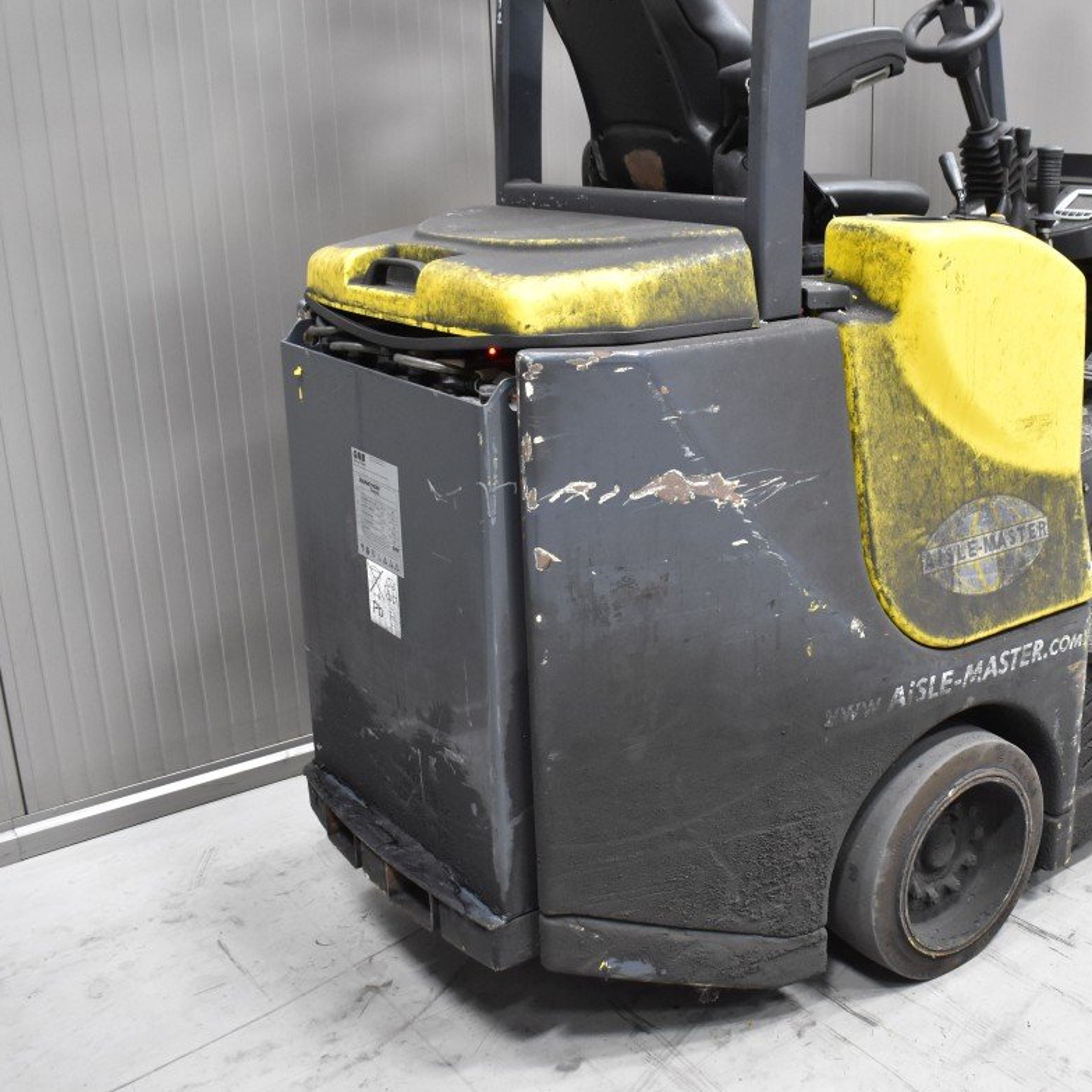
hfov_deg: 42.2
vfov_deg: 42.8
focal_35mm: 39
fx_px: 1392
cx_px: 731
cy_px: 552
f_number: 4.5
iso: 1600
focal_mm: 20
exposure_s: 1/25
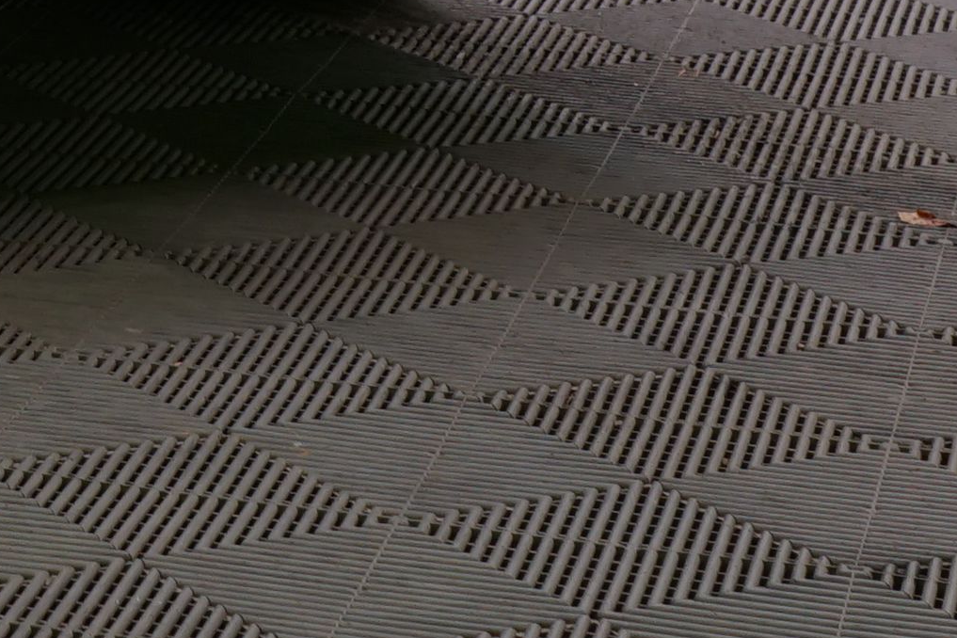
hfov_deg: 11.1
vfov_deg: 7.1
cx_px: -518
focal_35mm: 177
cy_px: -1140
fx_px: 4705
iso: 400
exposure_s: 1/50
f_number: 5.6
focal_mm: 30
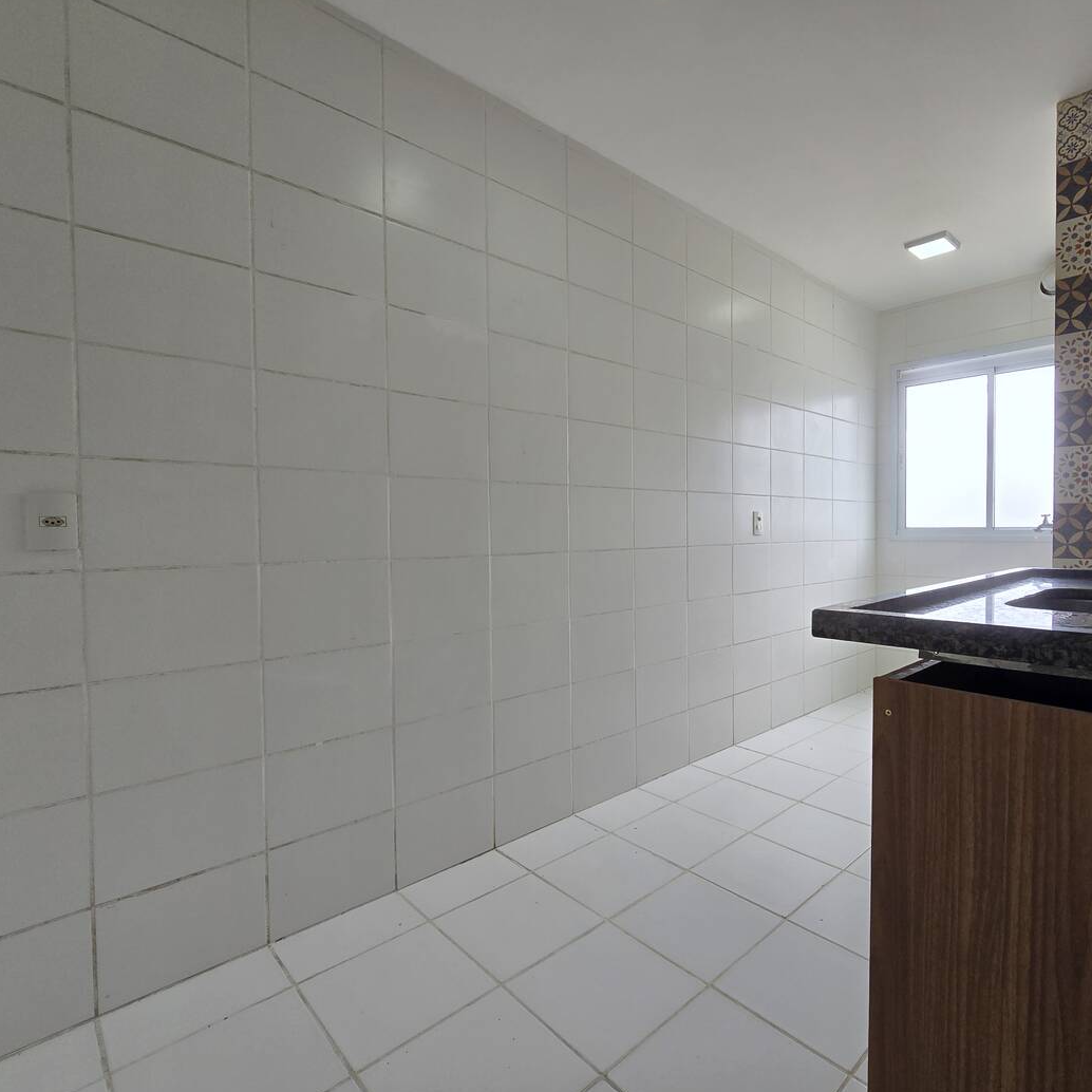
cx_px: 620
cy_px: 543
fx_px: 571
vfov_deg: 87.4
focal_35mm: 16
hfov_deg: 86.9
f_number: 2.2
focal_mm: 2.2
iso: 50
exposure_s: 1/271
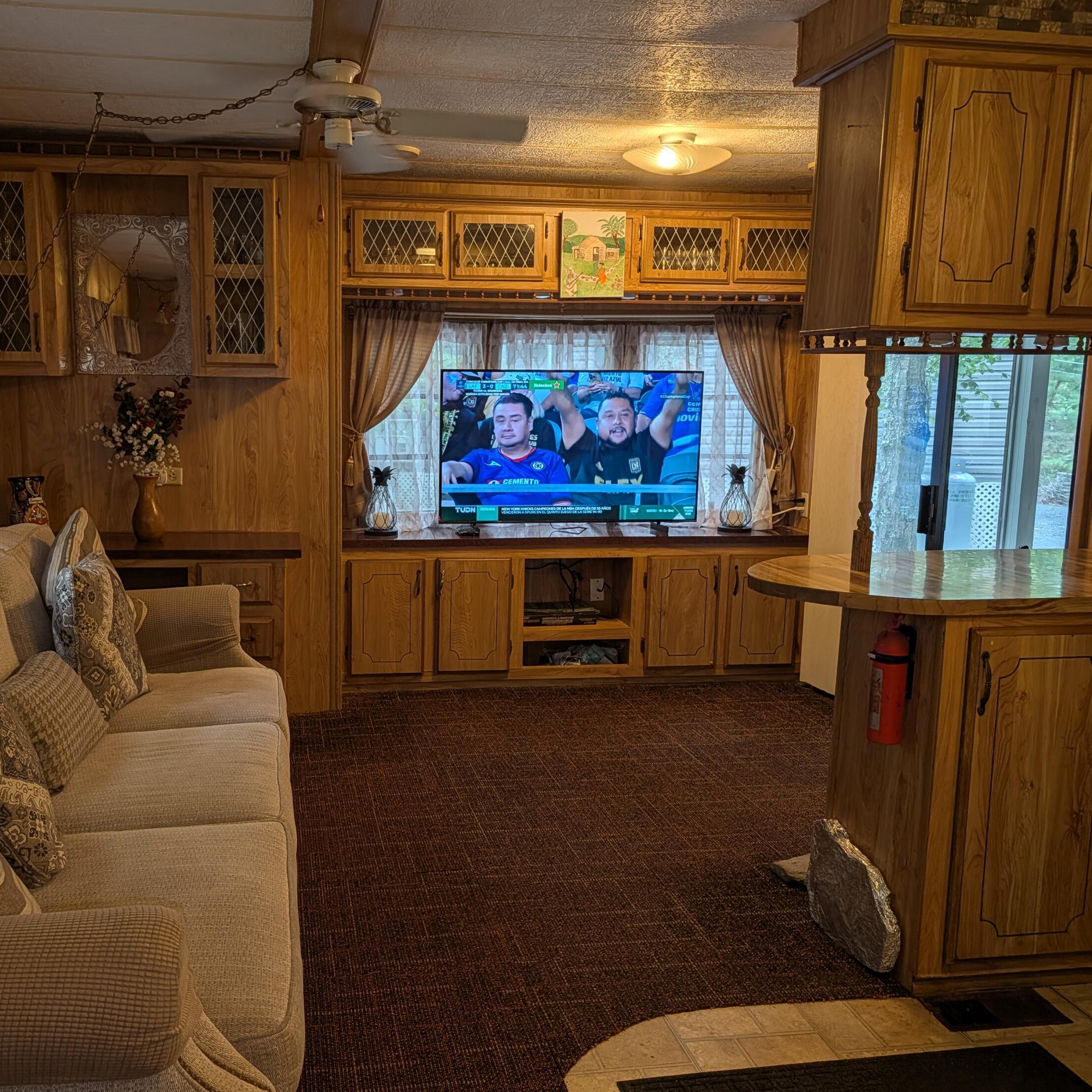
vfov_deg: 55.6
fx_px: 1035
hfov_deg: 55.0
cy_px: 557
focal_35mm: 29
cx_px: 414
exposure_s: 1/128
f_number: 1.68
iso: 21
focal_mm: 6.9
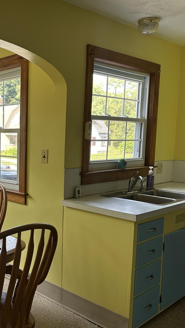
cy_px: 179
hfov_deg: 29.2
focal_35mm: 38
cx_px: 0
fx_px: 331
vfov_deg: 52.7
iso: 64
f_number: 1.78
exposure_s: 1/121
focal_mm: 6.86
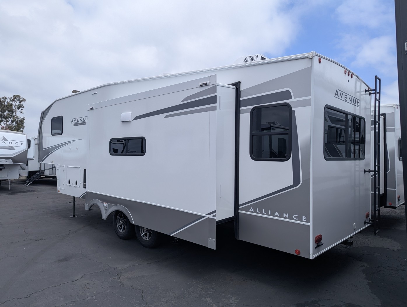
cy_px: 154
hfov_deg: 71.5
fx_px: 283
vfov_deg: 56.9
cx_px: 204
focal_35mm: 24
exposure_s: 1/2217
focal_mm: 6.81
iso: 49
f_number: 1.85
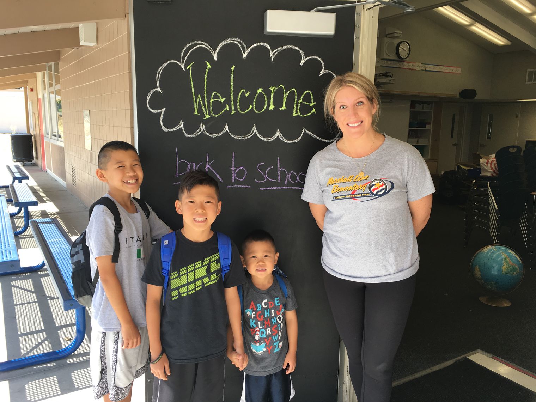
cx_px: 268
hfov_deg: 61.7
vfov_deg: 48.2
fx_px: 449
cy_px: 201
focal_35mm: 29
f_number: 2.2
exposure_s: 1/190
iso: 25
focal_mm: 4.15
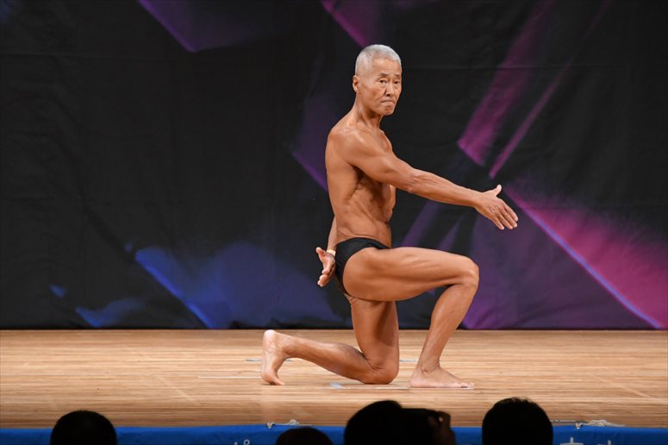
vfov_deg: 4.0
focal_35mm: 345
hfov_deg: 6.0
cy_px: 222
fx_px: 6399
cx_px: 334
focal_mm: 230
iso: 3200
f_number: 5.6
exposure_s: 1/400
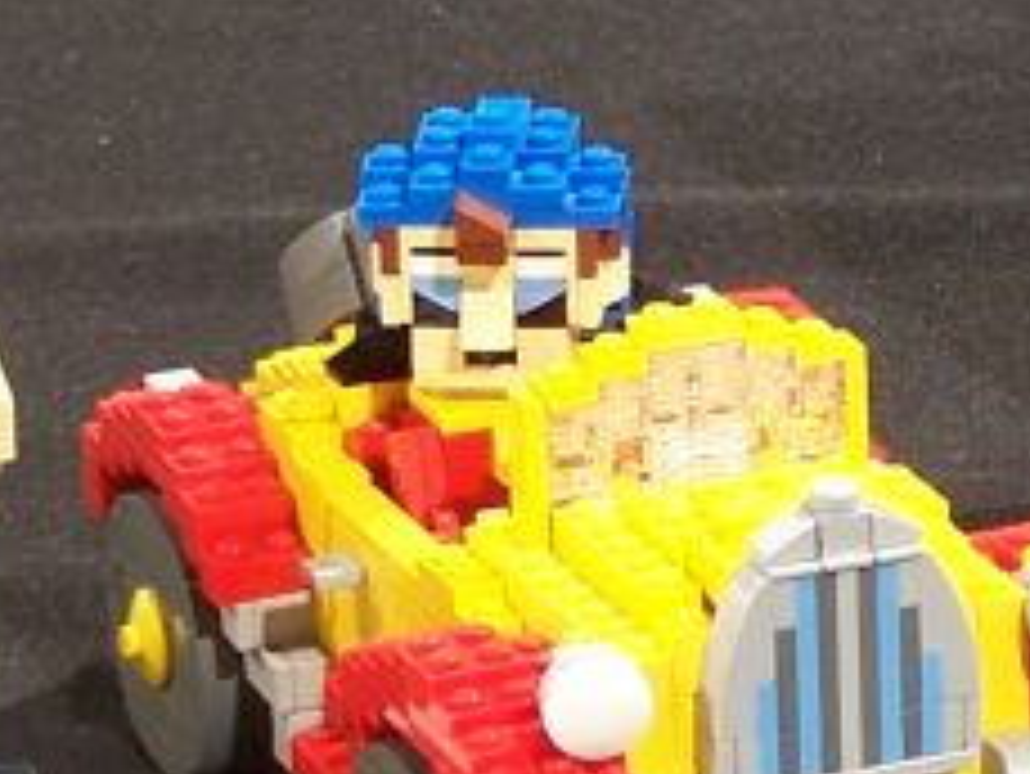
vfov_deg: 4.4
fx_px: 9973
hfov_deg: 5.9
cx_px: 1174
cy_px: 320
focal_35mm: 335
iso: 80
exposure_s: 1/3
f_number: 3.2
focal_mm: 12.4
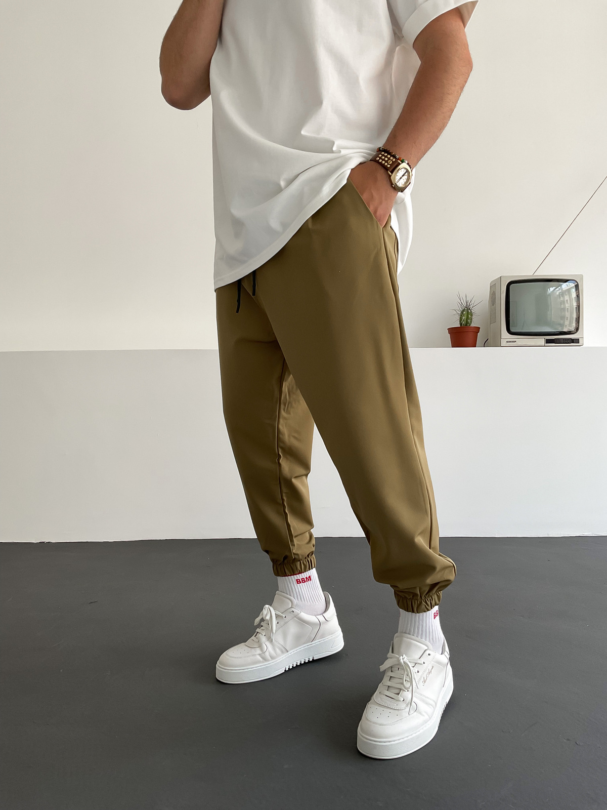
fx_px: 678
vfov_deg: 61.7
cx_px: 304
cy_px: 405
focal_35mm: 29
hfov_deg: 48.2
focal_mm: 3
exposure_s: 1/120
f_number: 1.8
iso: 40
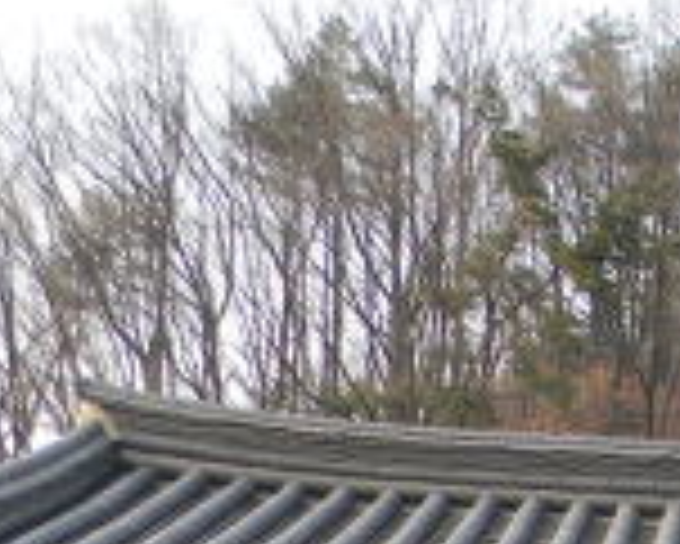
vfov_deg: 12.9
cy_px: 697
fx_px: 2336
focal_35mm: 116
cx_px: 896
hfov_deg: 15.7
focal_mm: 5
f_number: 3.5
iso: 80
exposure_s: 1/307
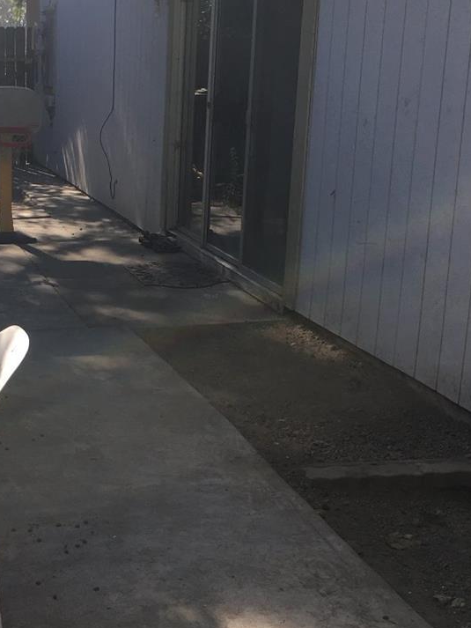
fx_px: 1106
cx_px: 100
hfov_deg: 23.7
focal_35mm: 61
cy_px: 367
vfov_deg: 31.6
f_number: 2.2
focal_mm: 4.15
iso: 25
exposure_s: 1/777
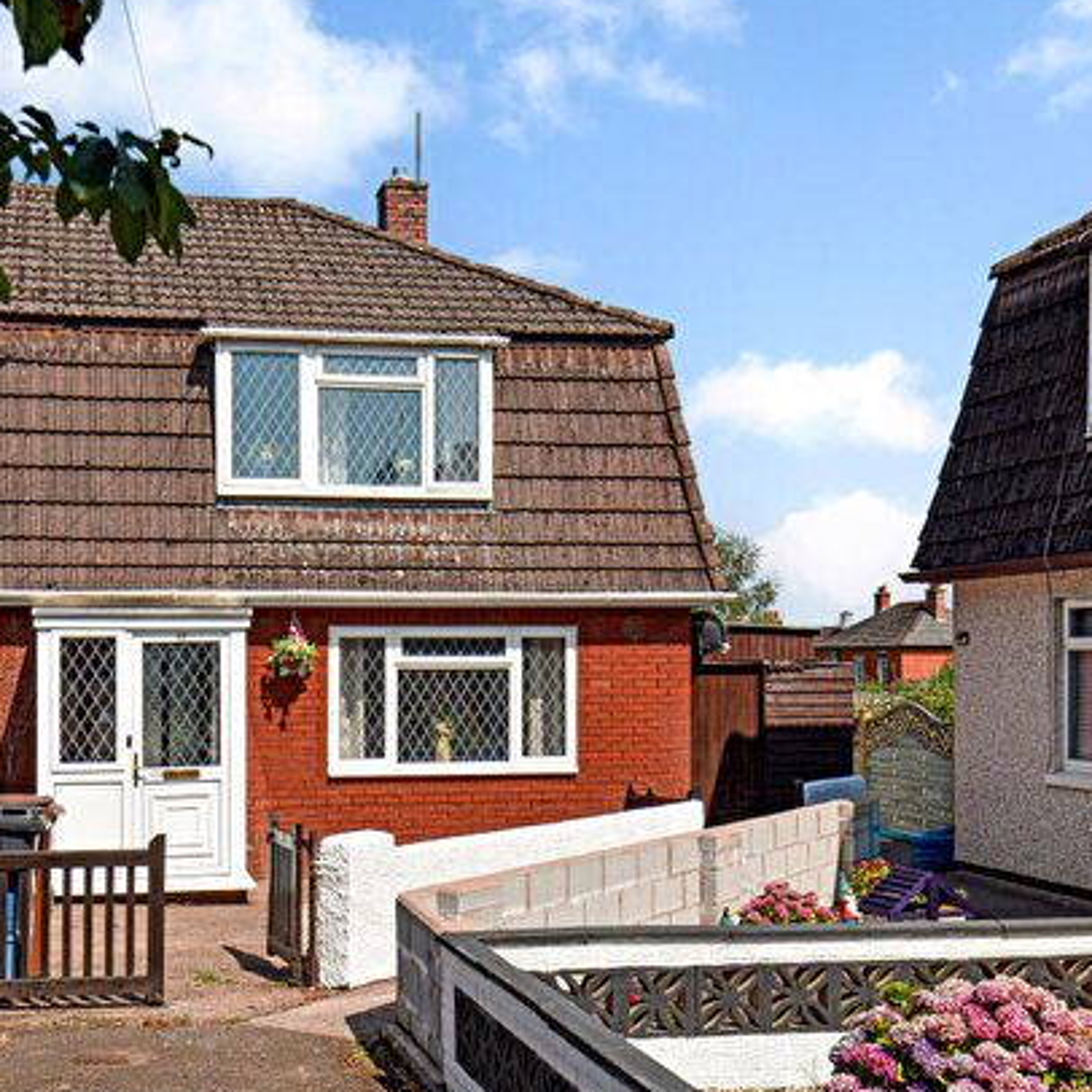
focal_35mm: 42
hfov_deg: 40.0
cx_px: 425
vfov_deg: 40.3
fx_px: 1489
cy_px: 547
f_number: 9
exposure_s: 1/320
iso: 100
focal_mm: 19
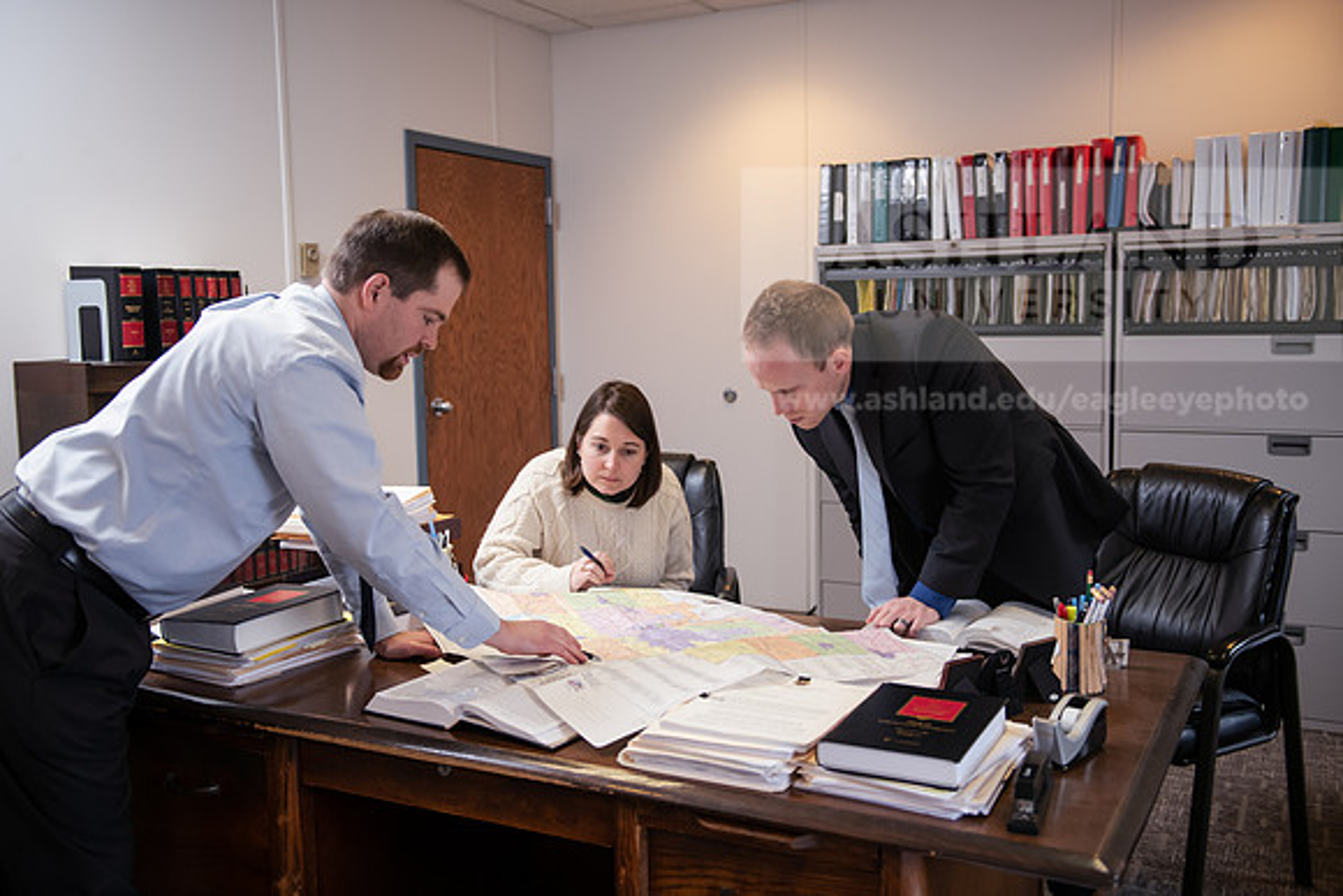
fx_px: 1269
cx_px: 672
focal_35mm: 34
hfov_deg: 55.8
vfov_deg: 38.9
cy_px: 448
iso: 800
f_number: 3.2
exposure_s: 1/160
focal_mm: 34
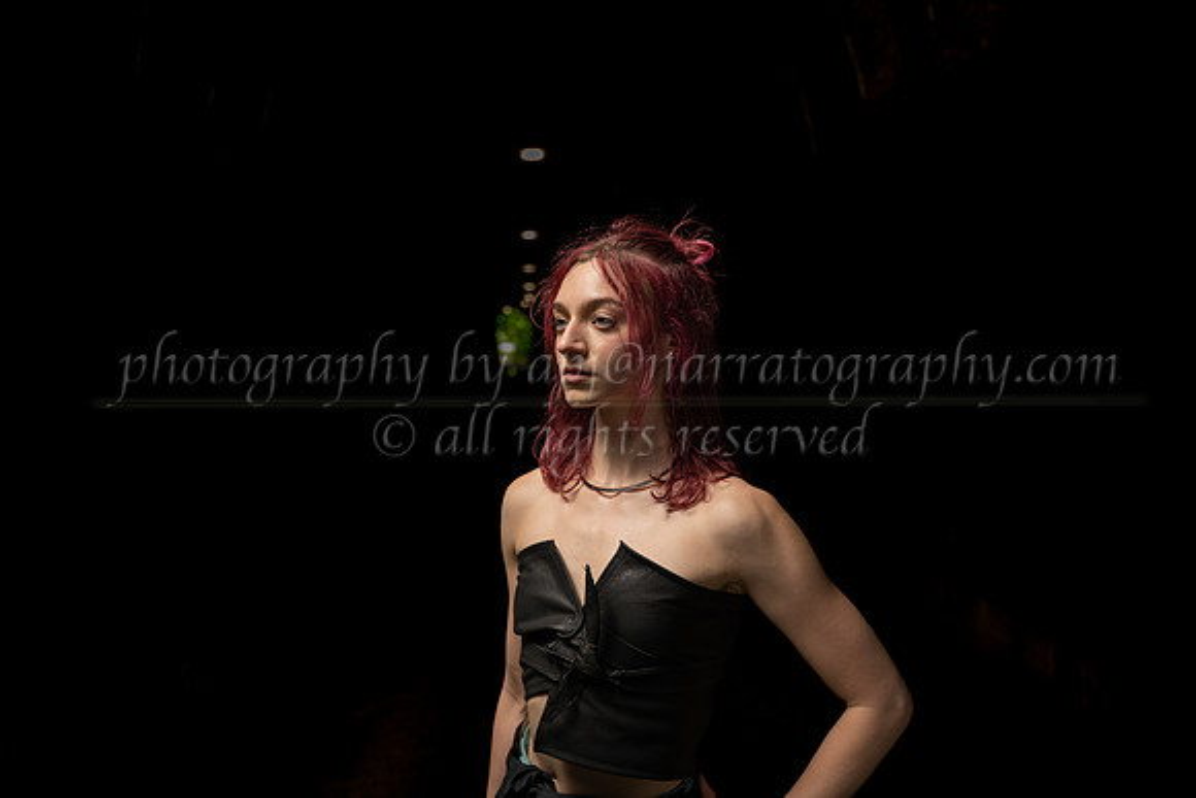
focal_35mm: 28
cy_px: 399
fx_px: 930
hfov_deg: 65.5
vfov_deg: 46.4
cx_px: 598
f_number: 2.8
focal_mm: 28
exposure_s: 1/400
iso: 400
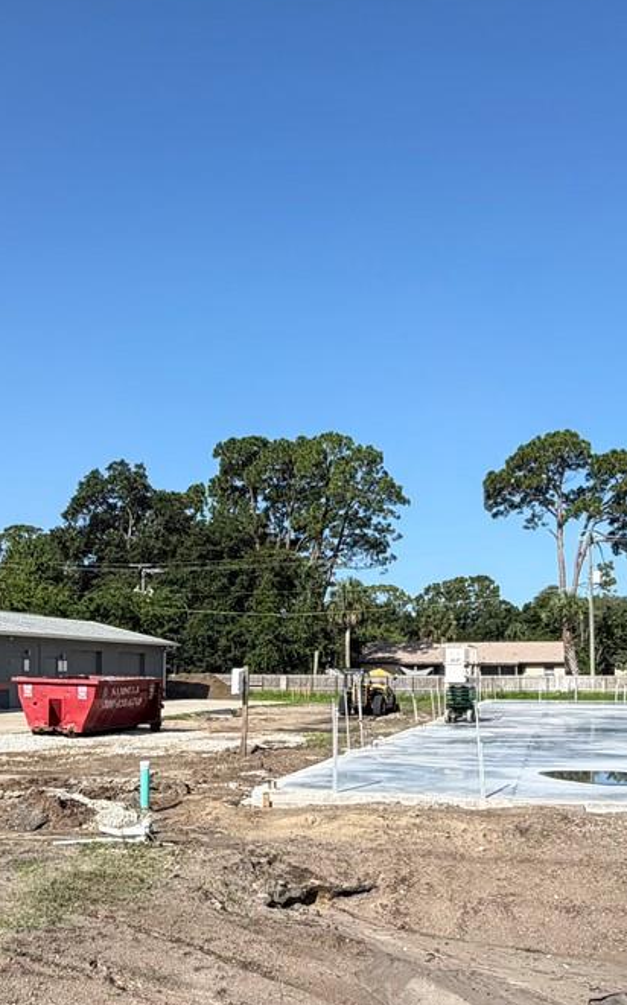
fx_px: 985
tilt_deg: +2.1
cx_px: 310
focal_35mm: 36
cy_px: 647
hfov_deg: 35.3
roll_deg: -0.1
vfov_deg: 53.2
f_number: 2.2
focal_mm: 2.22
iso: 20
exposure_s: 1/770
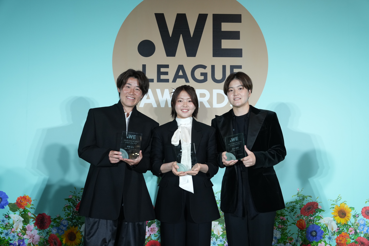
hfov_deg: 48.5
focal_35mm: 40
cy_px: 123
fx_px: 410
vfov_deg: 33.4
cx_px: 184
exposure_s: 1/100
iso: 1600
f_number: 5.6
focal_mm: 40
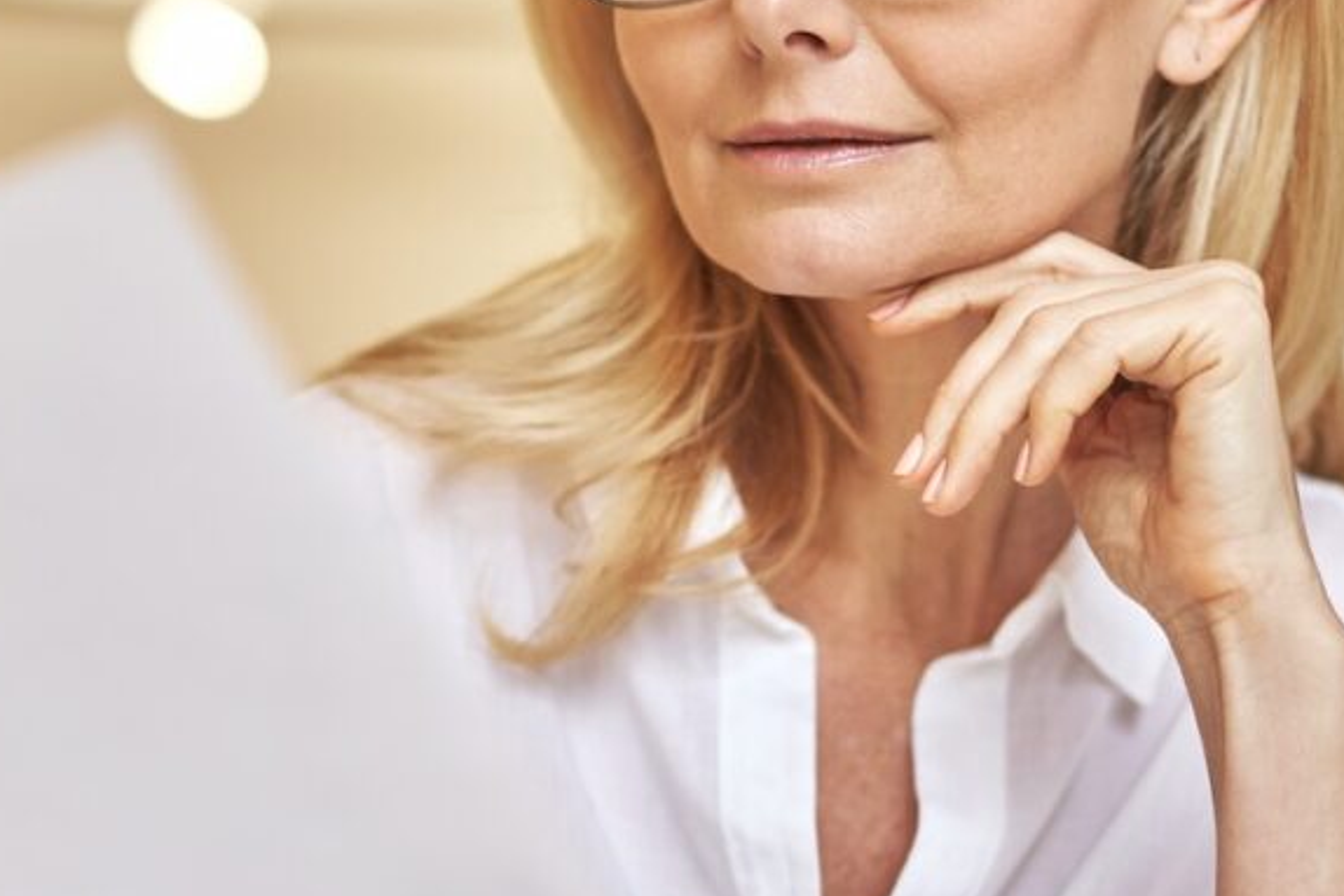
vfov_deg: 9.7
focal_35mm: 141
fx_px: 5265
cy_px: 688
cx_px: 590
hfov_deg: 14.5
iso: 400
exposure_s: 1/200
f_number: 1.4
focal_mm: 50
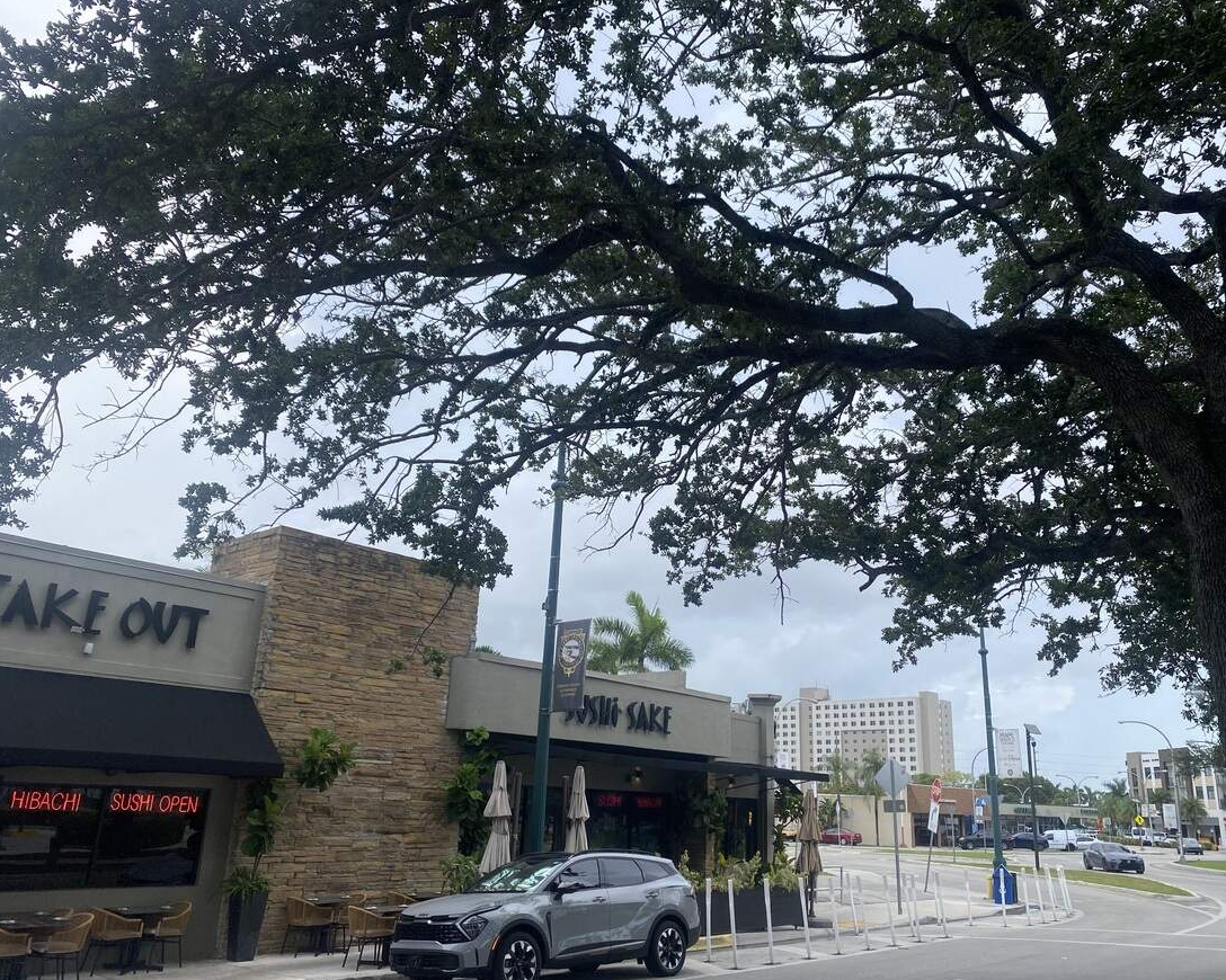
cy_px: 502
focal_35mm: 28
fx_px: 1016
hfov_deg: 62.2
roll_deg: -2.8
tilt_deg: +16.6
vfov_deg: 51.5
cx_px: 638
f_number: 1.8
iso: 32
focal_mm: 4.25
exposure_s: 1/1504
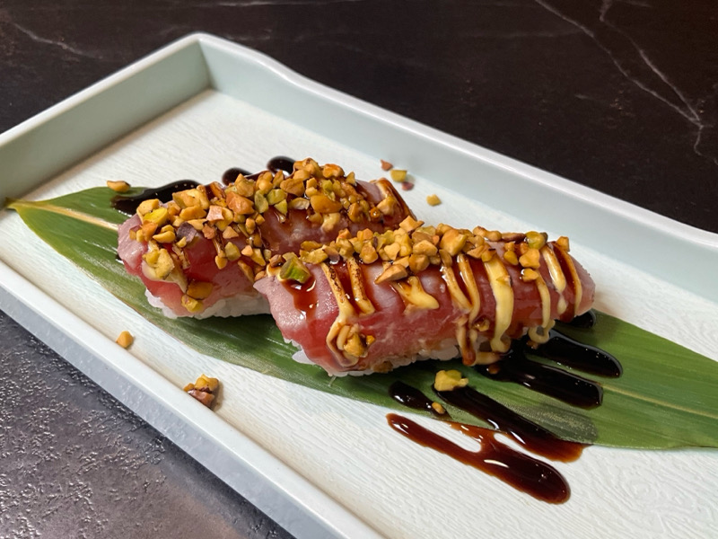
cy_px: 270
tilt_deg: -46.1
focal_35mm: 29
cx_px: 359
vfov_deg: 48.2
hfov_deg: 61.7
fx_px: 602
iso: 40
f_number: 1.8
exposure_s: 1/100
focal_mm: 3
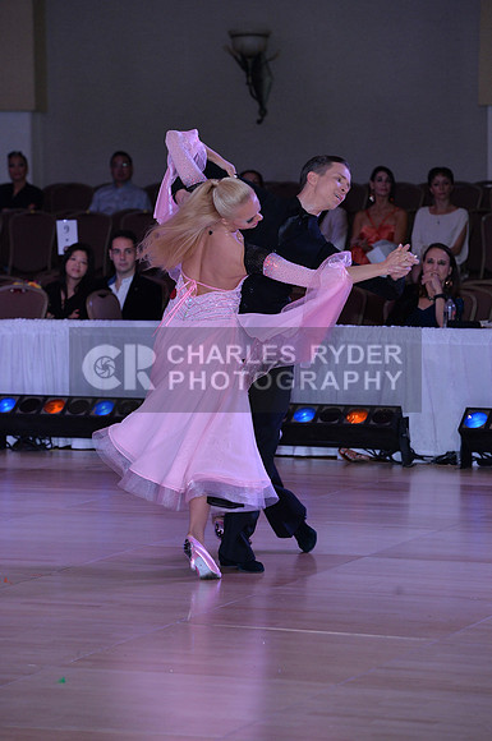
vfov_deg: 13.7
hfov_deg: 9.1
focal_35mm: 150
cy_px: 370
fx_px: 3084
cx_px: 246
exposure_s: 1/250
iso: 2000
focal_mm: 150
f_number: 5.6
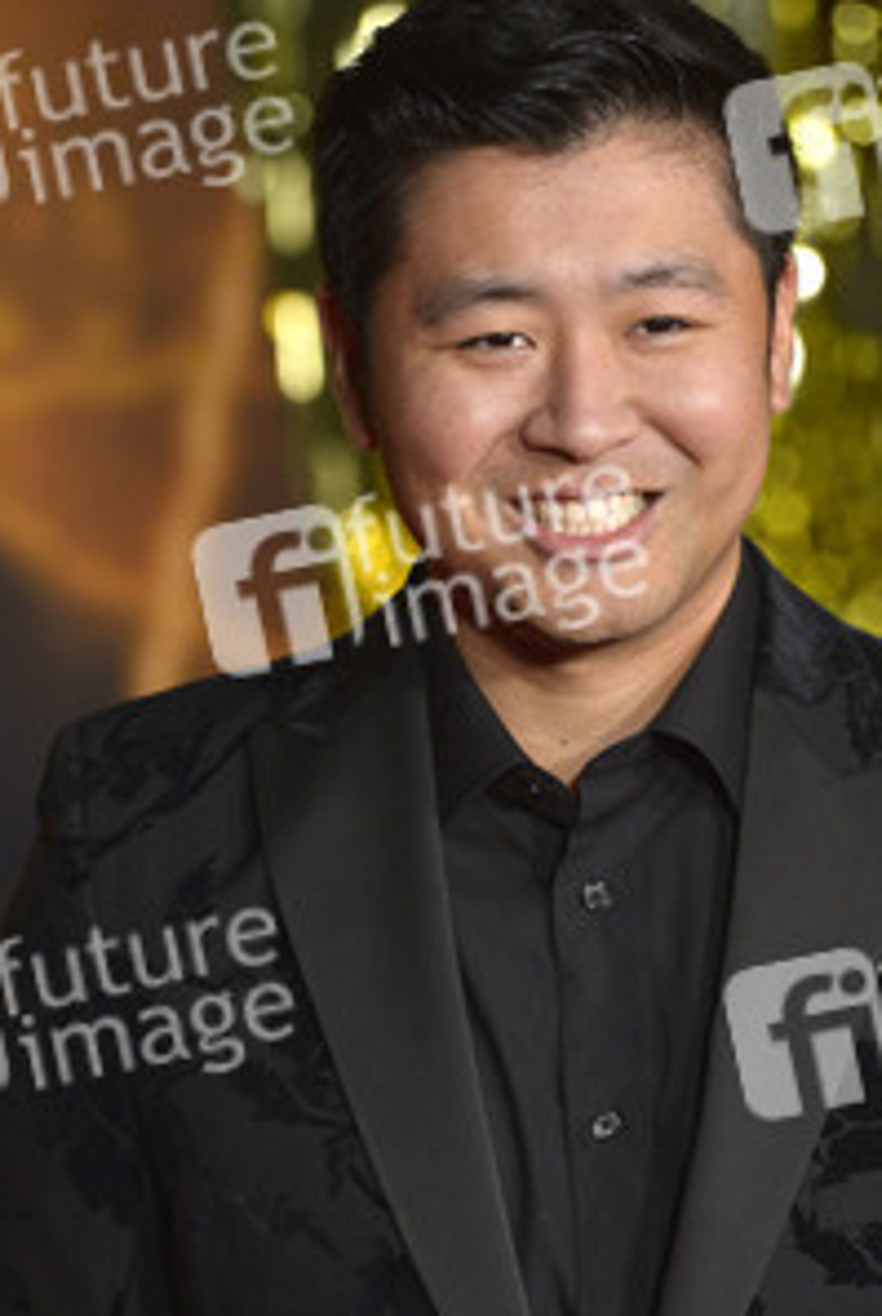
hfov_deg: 5.1
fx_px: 9851
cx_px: 552
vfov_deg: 7.6
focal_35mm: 269
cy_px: 793
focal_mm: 200
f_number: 5
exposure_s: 1/320
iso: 2000
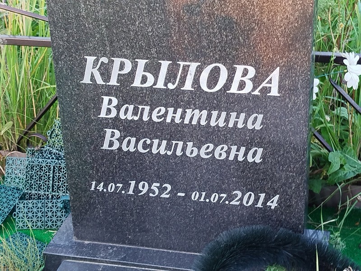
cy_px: 136
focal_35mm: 72
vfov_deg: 20.4
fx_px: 751
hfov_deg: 27.0
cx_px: 180
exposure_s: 1/33
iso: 125
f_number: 1.7
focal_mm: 5.31
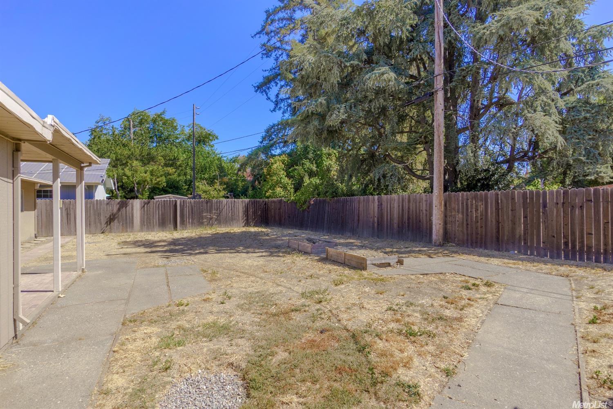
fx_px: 306
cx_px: 306
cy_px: 204
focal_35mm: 18
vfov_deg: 67.4
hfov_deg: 90.0
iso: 100
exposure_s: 1/200
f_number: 8
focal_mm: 12
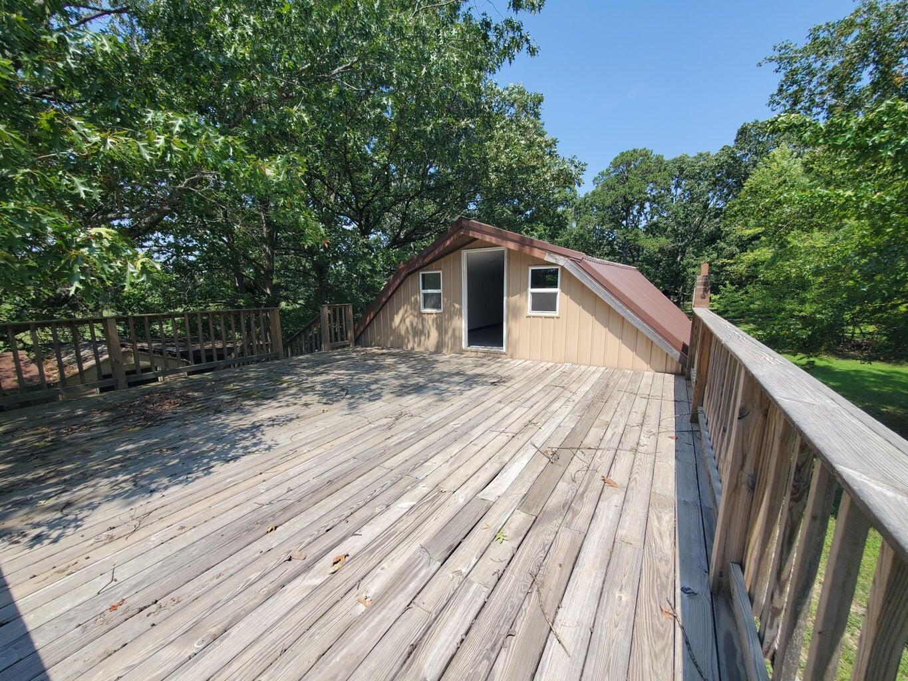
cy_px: 340
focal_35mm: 13
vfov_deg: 89.9
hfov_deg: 106.2
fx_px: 341
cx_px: 454
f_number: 2.2
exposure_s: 1/659
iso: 50
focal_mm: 1.8
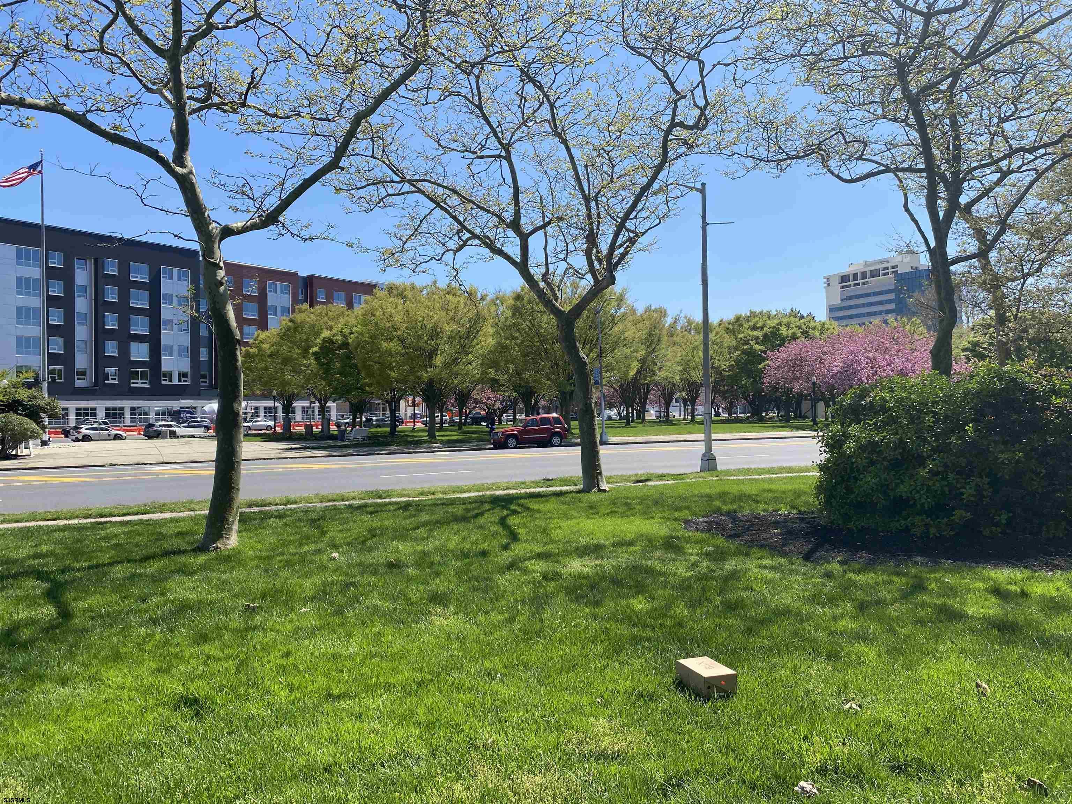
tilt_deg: +2.8
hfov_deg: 67.3
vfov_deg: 53.1
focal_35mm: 26
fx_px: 805
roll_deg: +1.7
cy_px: 402
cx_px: 536
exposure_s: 1/2315
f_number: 1.8
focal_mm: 4.25
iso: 32
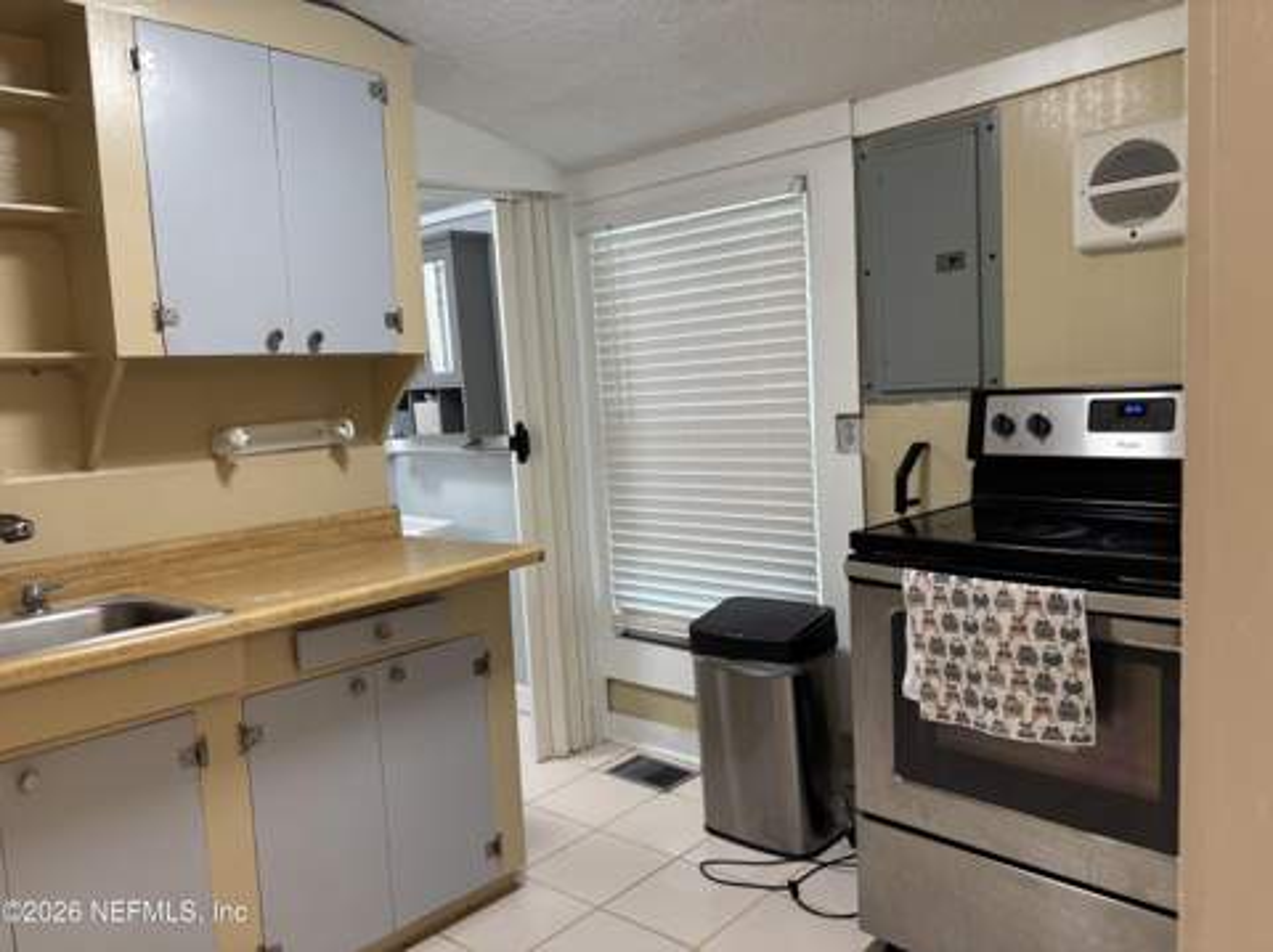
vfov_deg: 53.0
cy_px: 476
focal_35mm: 26
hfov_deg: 67.4
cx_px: 636
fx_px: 955
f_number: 1.6
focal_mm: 5.96
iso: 125
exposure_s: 1/60
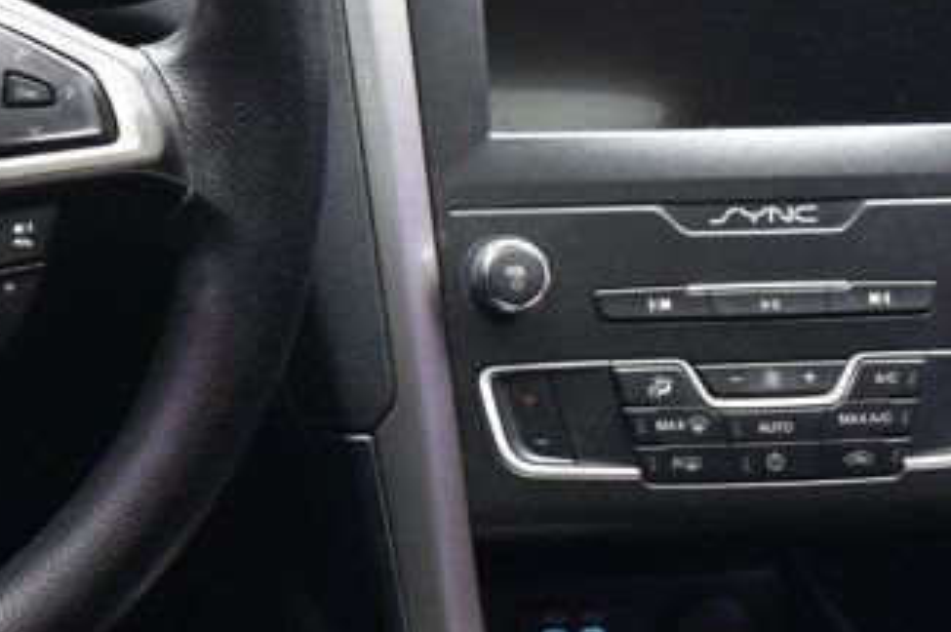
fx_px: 2745
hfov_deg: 18.2
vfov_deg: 13.1
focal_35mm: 104
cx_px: -328
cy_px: 140
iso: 1000
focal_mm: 22
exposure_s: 1/15
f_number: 6.3
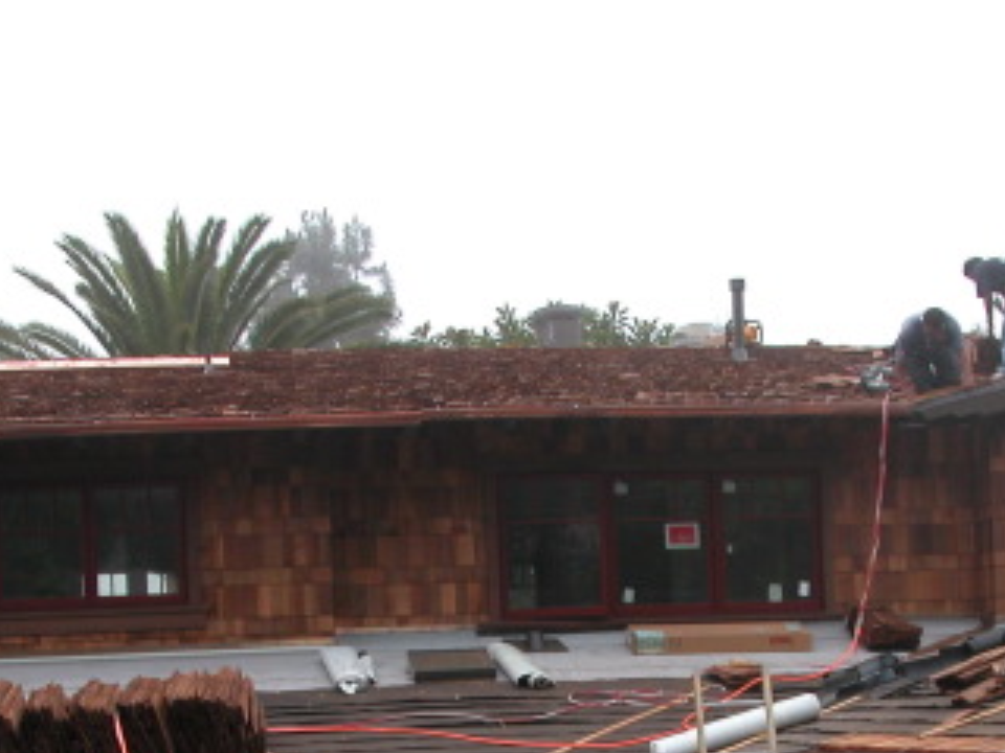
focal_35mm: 70
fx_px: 2032
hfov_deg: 27.7
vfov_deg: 20.4
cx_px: 631
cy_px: 750
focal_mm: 8.9
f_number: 5
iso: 100
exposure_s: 1/159
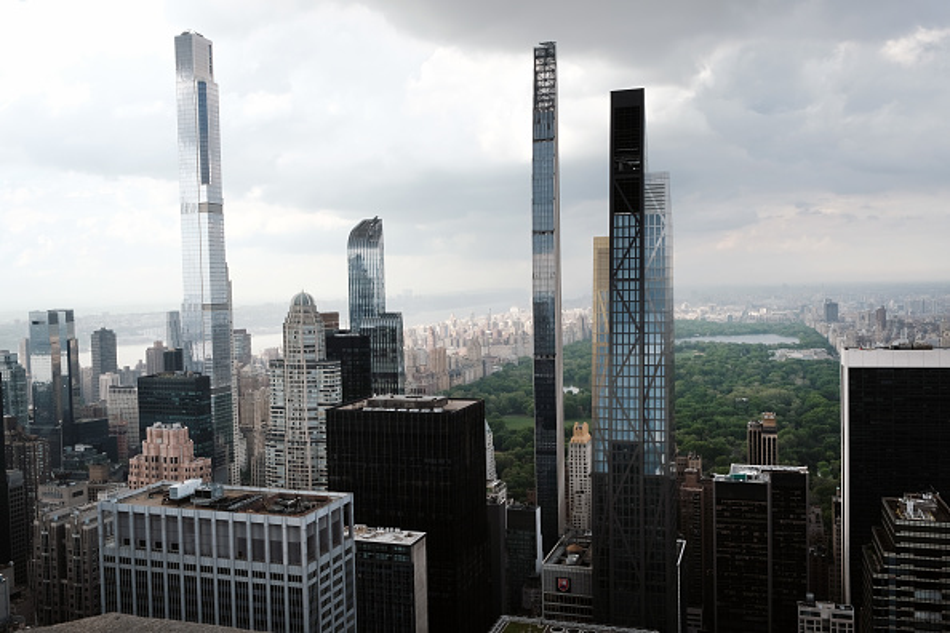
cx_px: 475
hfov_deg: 60.3
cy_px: 316
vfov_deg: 42.3
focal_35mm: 31
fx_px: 818
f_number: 13
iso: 160
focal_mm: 20.6
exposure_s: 1/50
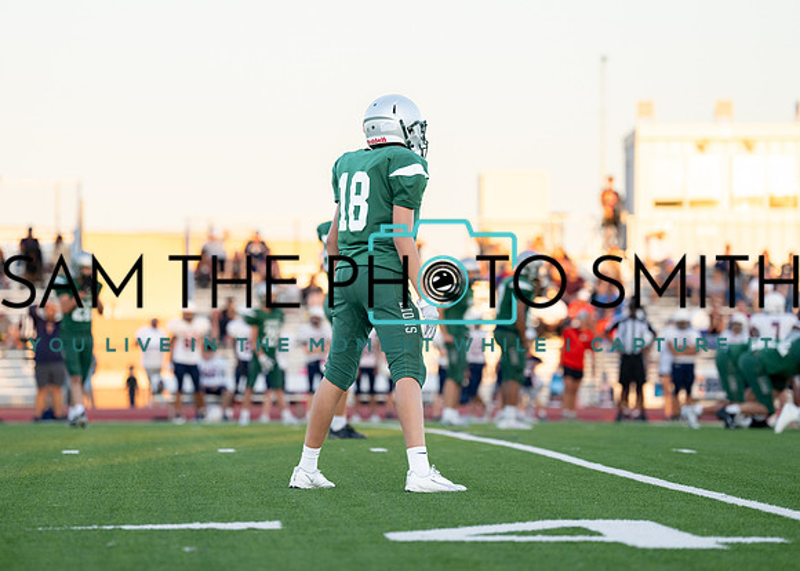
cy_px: 249
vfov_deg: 8.6
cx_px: 383
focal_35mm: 166
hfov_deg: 12.1
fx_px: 3776
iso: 1000
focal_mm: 140
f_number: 2.8
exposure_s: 1/2500
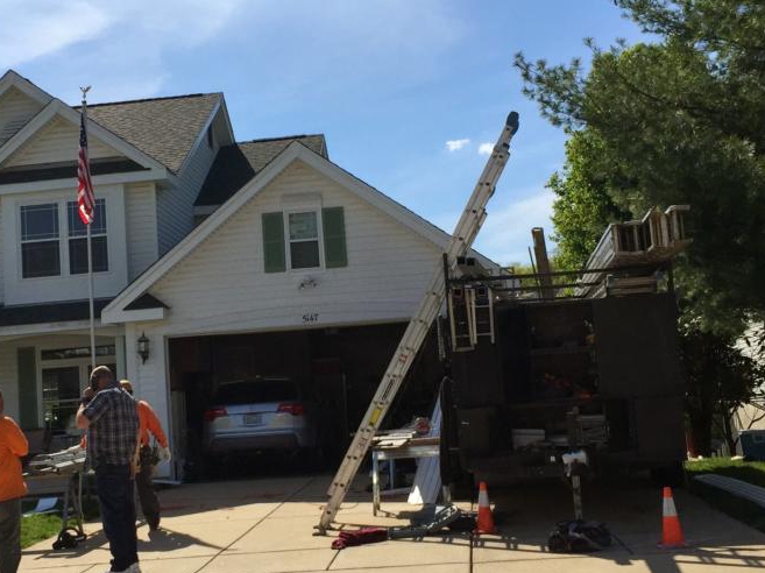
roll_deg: +2.3
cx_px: 293
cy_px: 300
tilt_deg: +6.4
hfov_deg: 36.0
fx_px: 1171
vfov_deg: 27.5
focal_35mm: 53
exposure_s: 1/4405
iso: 32
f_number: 2.2
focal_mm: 4.15
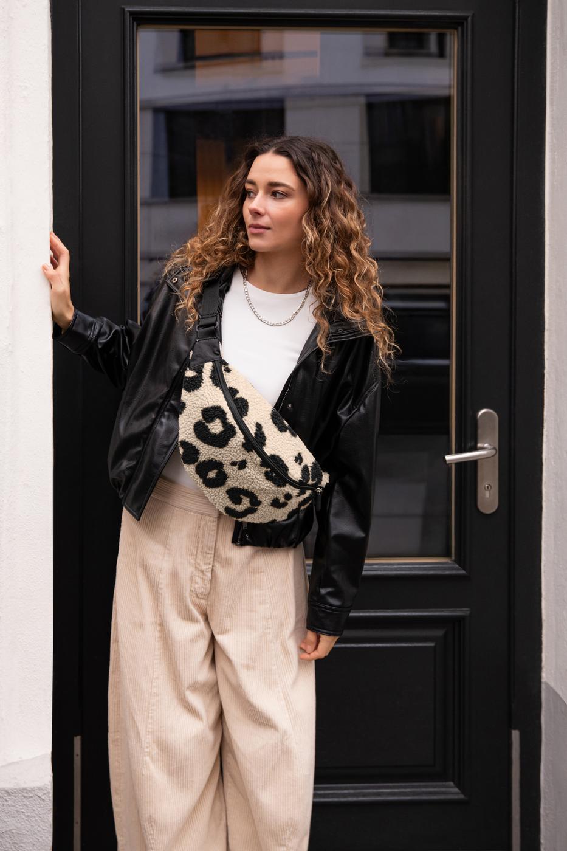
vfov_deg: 41.1
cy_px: 426
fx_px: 1134
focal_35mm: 48
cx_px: 284
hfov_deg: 28.1
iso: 1250
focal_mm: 48
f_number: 4.5
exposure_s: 1/400
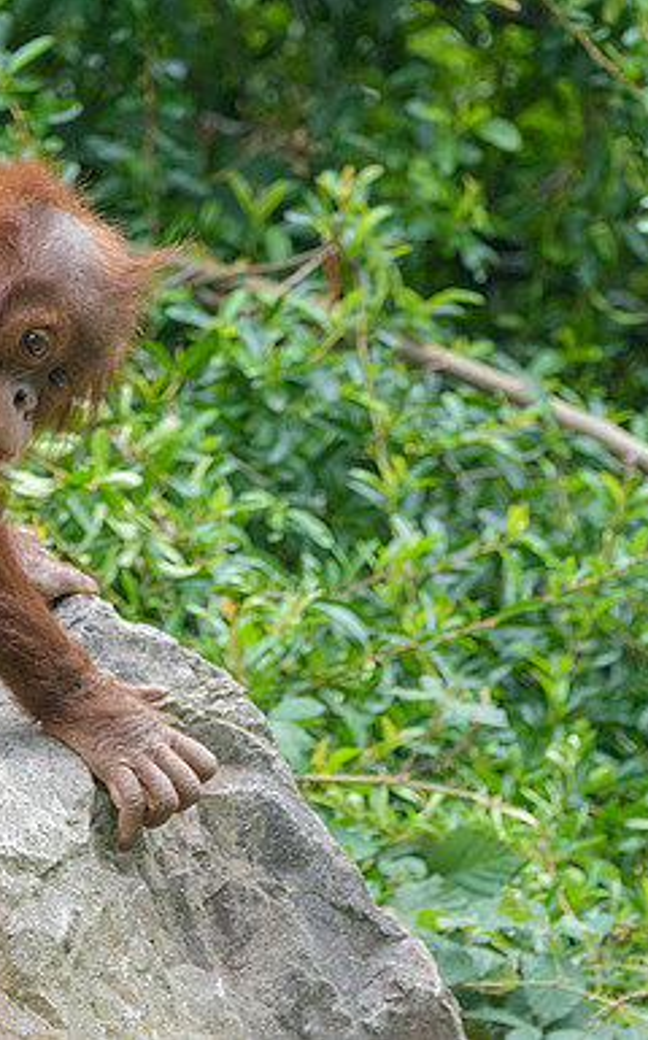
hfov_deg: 2.0
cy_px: 402
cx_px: 52
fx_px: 18344
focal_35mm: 648
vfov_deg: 3.2
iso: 2500
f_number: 5.6
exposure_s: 1/800
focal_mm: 310
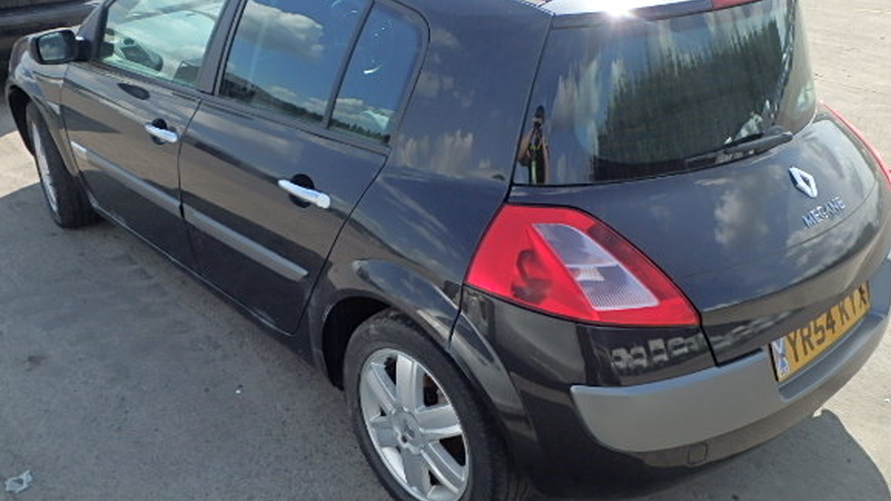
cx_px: 456
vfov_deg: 33.7
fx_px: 827
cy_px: 242
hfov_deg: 56.6
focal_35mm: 35
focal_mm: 5.2
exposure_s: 1/500
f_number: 4.6
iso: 125
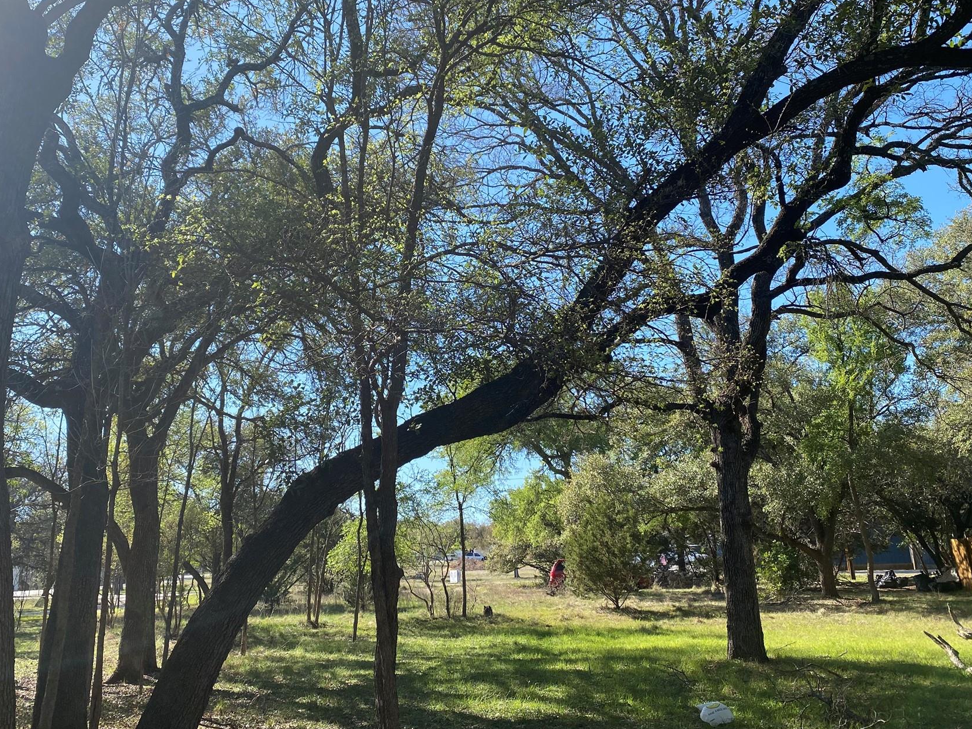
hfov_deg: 56.7
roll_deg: +1.1
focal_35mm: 32
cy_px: 295
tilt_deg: +18.0
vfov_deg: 44.0
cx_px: 446
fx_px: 899
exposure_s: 1/1170
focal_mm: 4.25
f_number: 1.8
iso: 32
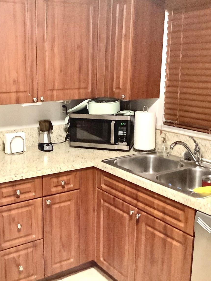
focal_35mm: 43
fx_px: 349
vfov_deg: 43.8
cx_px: 52
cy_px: 138
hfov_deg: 32.9
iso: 400
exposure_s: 1/40
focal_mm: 3.3
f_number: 2.4
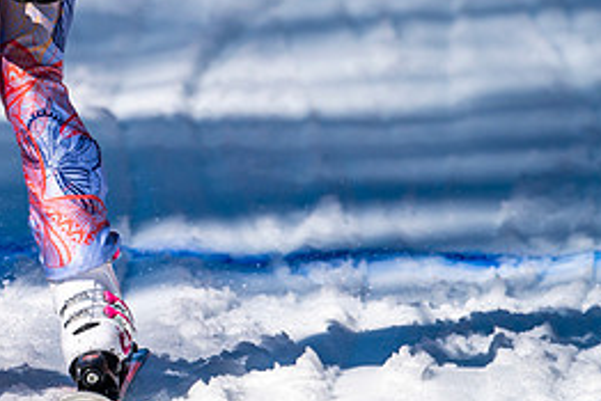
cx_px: -30
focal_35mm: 1403
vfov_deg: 1.0
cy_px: 19
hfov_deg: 1.5
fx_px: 23434
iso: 200
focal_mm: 560
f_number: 8
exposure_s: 1/2000
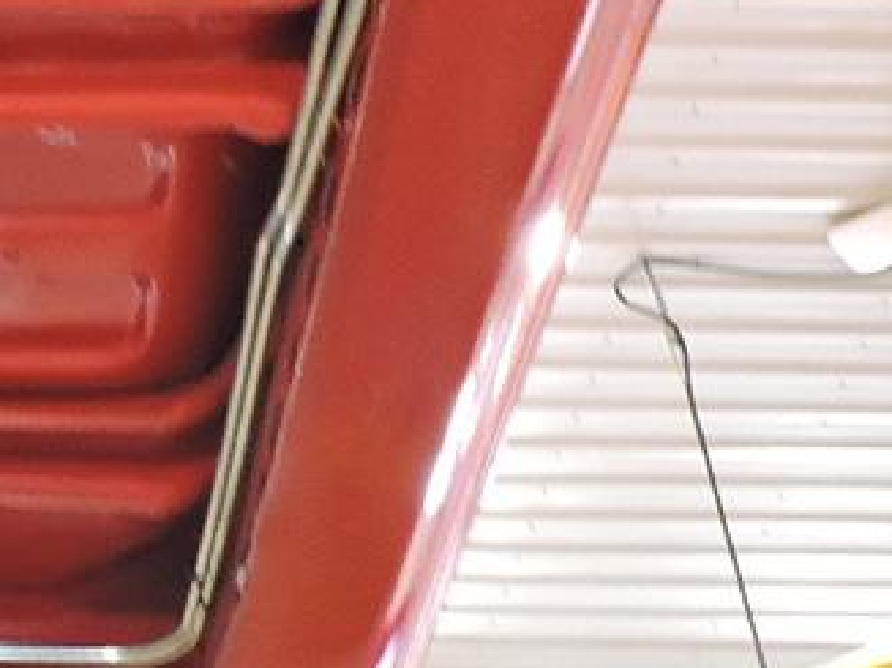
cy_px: 319
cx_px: -177
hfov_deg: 19.6
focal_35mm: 94
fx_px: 2421
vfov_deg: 15.7
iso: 400
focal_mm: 4.3
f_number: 3
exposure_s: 1/13
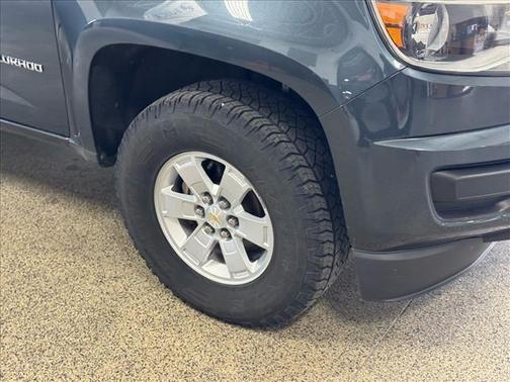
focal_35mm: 48
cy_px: 191
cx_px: 255
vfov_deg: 30.3
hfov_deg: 39.7
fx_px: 707
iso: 200
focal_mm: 6.76
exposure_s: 1/40
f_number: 1.78
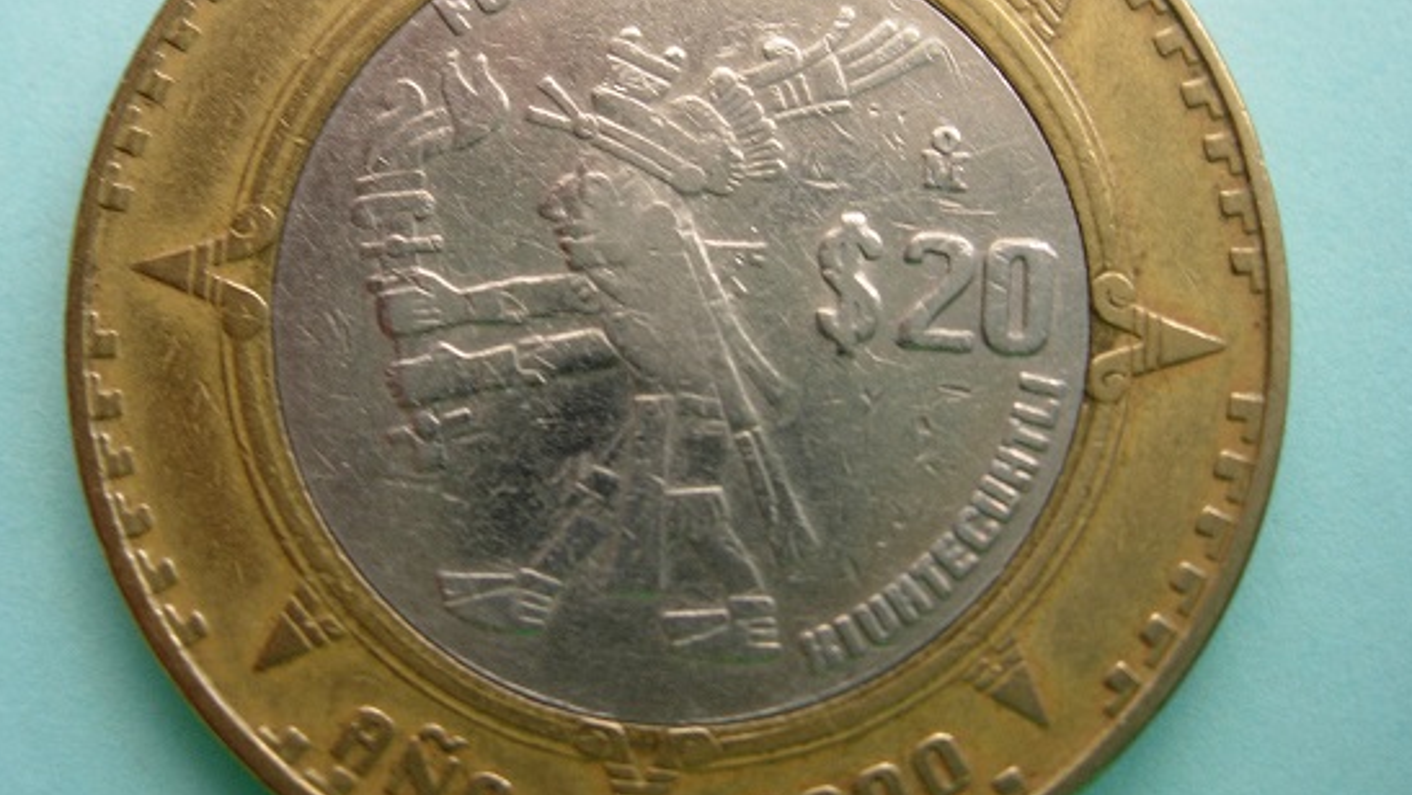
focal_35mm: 49
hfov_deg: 42.1
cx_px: 651
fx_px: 1835
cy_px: 359
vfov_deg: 24.4
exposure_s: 1/32
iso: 79
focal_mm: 7.8
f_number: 2.8
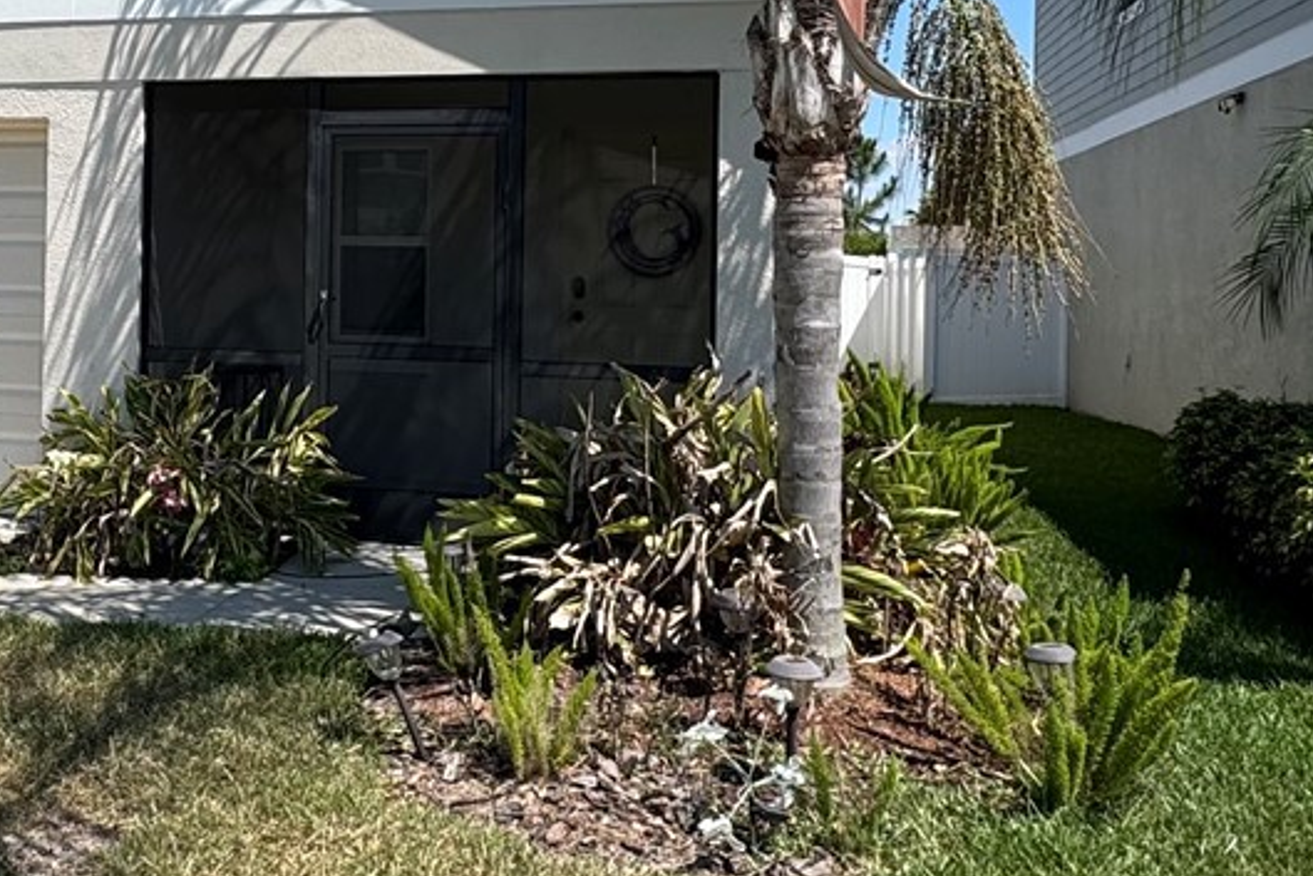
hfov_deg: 42.5
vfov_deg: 30.2
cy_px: 248
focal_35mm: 44
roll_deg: -1.4
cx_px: 261
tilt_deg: +0.3
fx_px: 1605
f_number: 2.2
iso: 50
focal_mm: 2.22
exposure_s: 1/1976
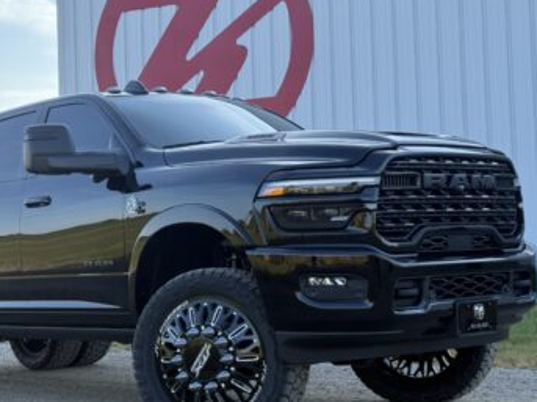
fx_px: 1086
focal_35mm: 70
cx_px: 164
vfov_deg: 21.0
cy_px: 210
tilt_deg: +4.5
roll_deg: +2.4
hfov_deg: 27.6
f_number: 1.78
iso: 64
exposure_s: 1/1085
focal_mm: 6.76
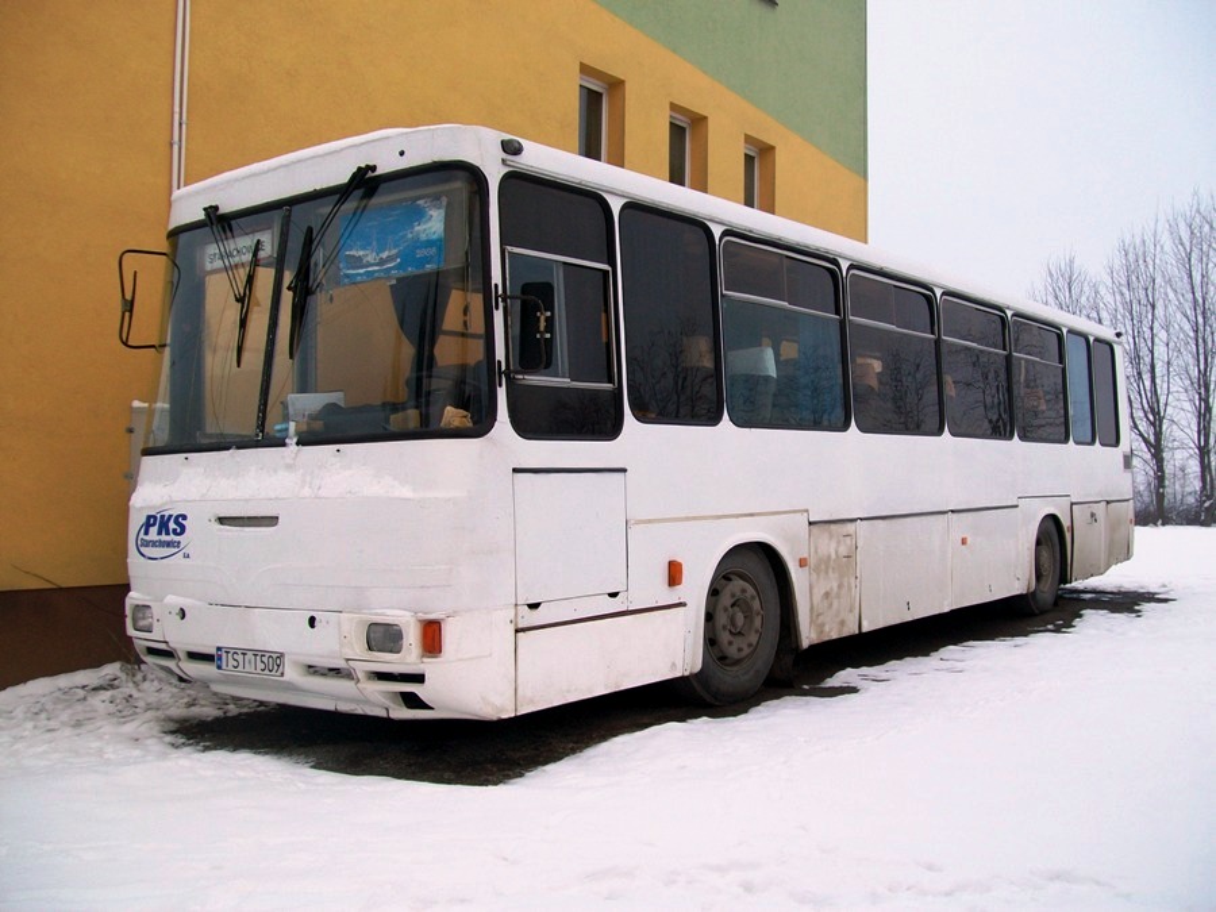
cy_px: 456
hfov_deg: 51.4
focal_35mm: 36
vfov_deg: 39.7
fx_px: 1265
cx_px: 608
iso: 64
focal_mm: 6
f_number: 2.7
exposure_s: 1/50
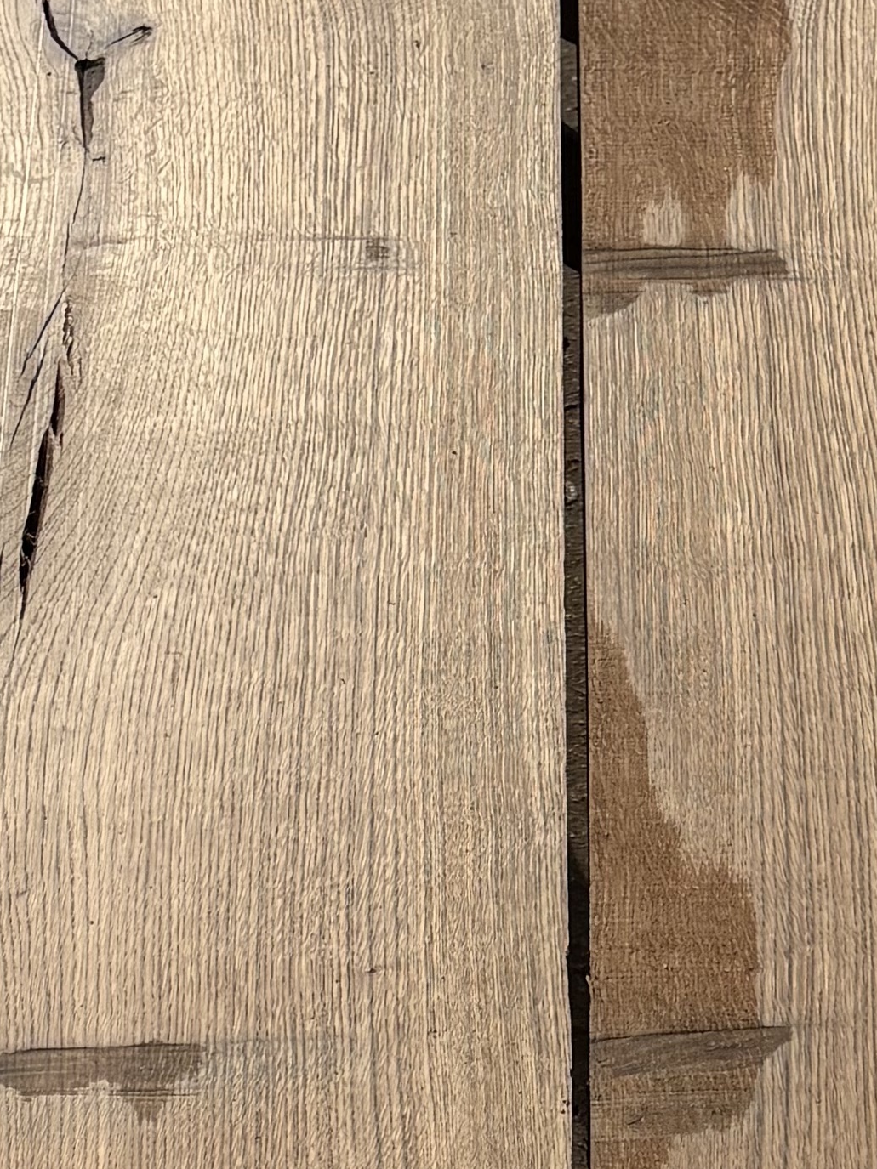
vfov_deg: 17.4
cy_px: 1363
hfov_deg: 13.7
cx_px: 637
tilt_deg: -53.4
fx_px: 3649
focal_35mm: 108
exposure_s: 1/10101
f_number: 1.6
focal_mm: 5.96
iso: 50
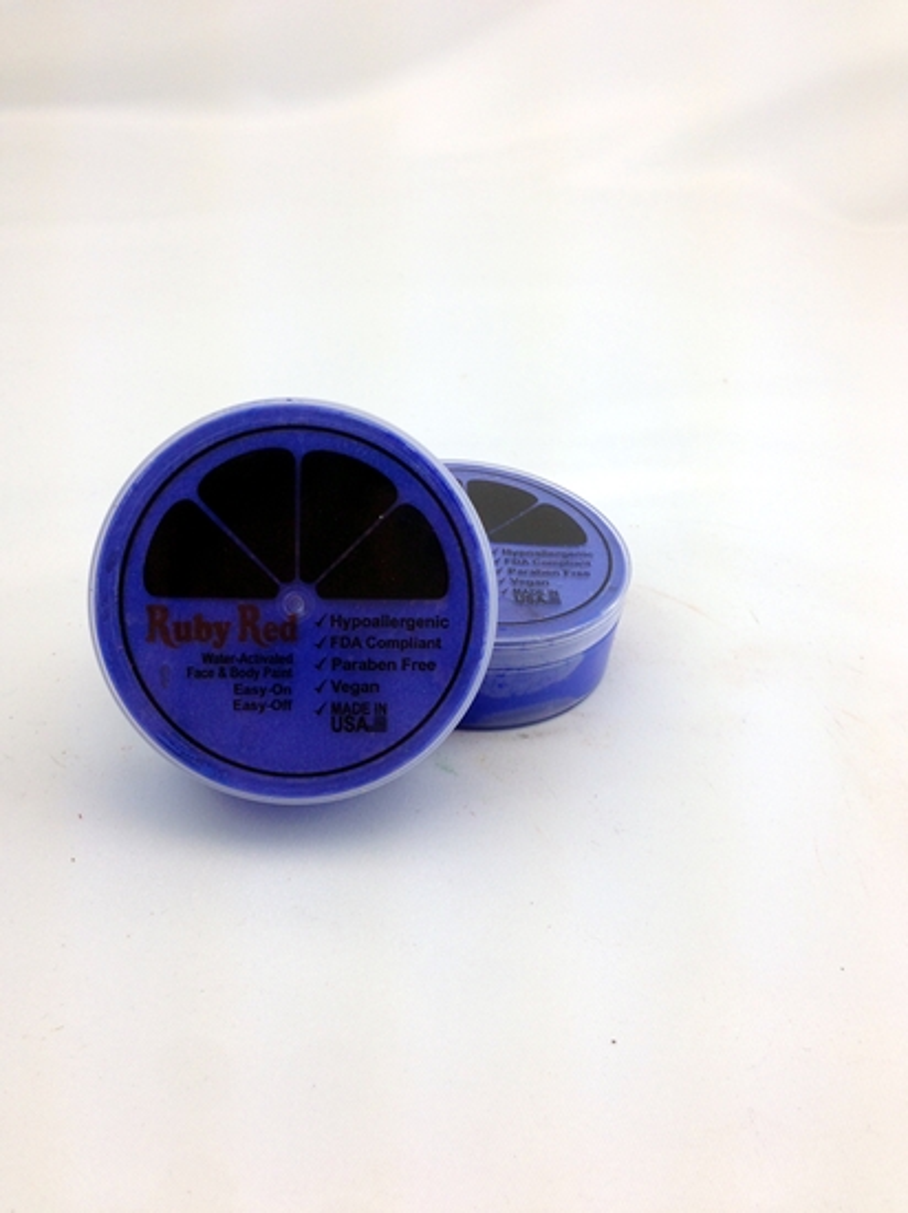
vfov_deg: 55.4
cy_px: 606
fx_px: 1155
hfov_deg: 42.9
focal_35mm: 33
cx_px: 454
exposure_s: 1/163
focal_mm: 4.12
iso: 50
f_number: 2.4
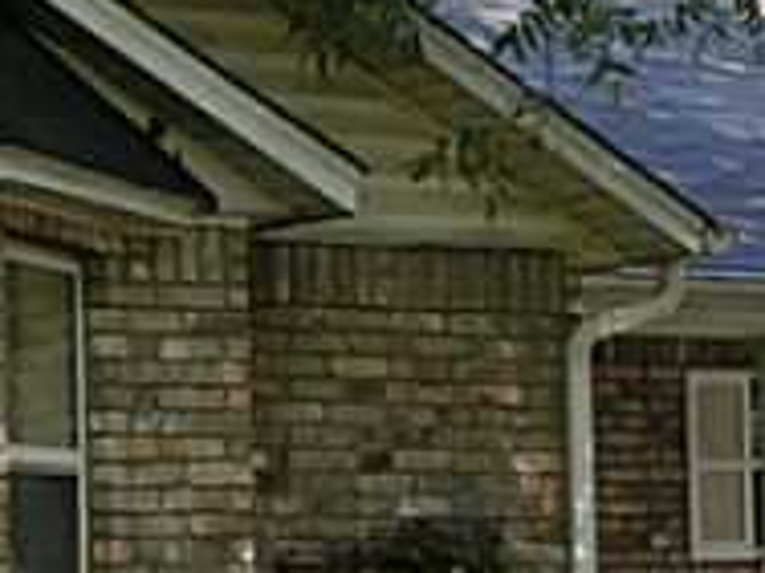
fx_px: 3580
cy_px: 394
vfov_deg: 9.2
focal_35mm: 162
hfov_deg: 12.2
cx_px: 517
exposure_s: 1/60
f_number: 5.6
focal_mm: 5.8
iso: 50
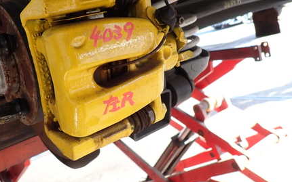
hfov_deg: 51.8
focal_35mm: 37
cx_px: 100
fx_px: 295
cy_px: 70
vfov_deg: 34.3
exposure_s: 1/100
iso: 100
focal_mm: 4.5
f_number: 2.8
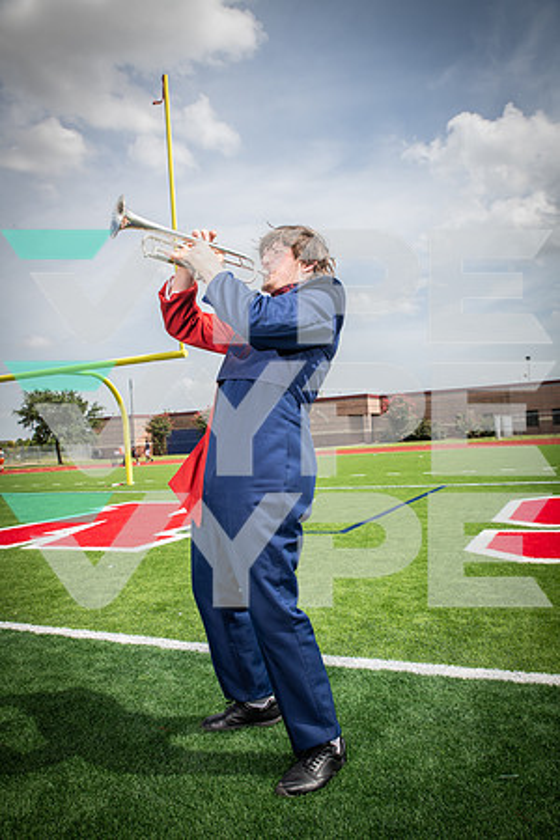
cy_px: 420
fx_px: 700
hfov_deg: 43.6
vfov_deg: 61.9
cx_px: 280
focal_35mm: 30
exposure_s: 1/400
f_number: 7.1
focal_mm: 30
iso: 125
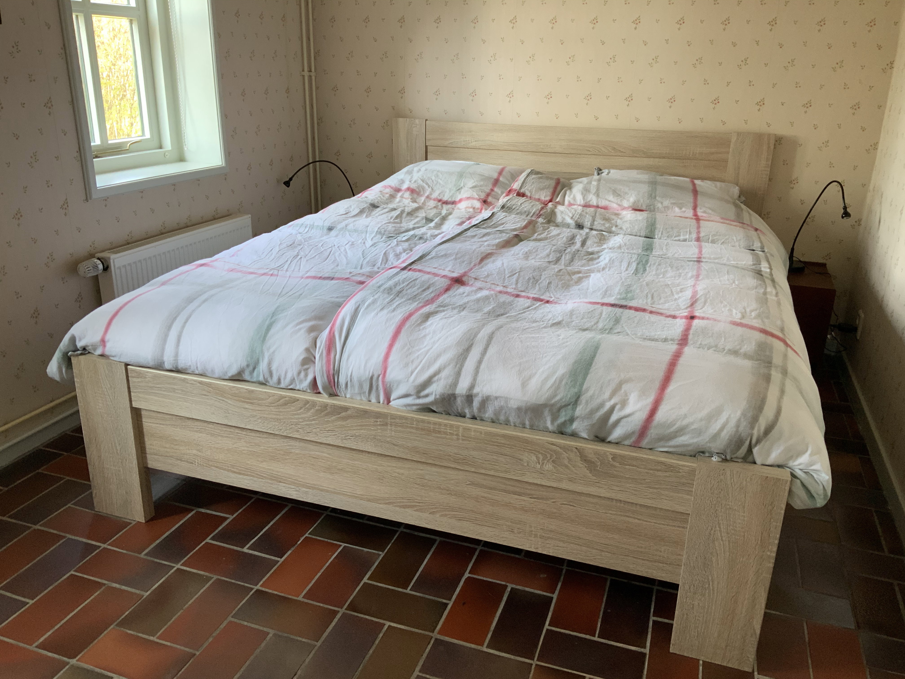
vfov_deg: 48.2
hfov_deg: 61.7
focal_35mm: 29
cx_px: 452
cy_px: 340
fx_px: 758
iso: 80
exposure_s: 1/60
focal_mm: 3
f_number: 1.8
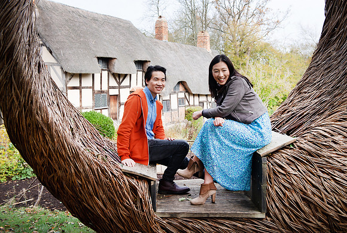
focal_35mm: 42
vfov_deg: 32.1
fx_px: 406
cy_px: 116
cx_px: 174
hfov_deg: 46.3
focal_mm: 42
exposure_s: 1/200
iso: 320
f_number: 5
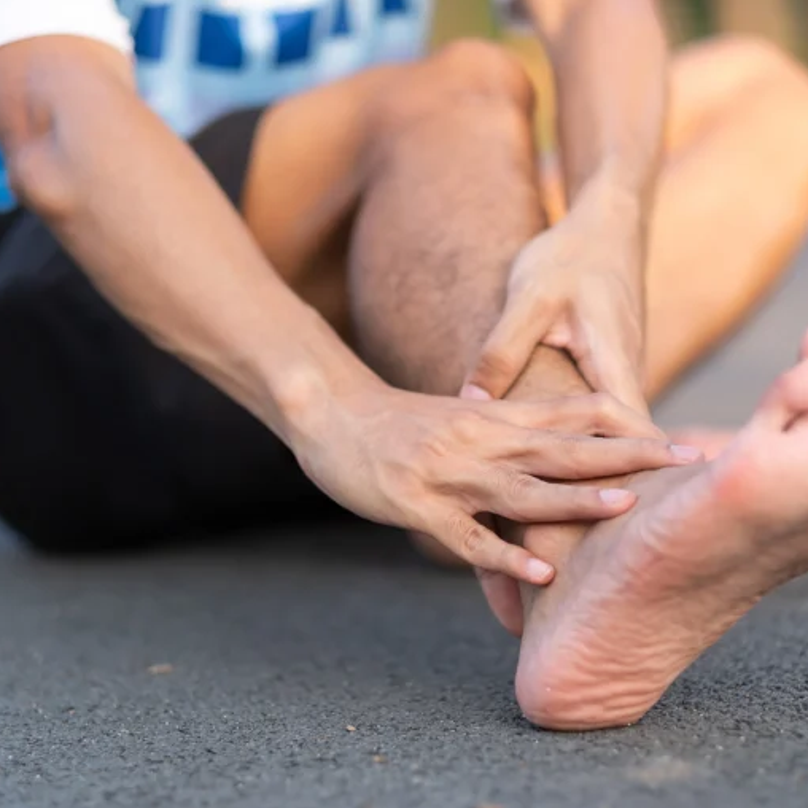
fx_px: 2852
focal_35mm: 108
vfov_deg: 16.1
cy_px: 406
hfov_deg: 16.1
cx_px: 418
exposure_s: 1/1700
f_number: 1.4
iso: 200
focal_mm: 56
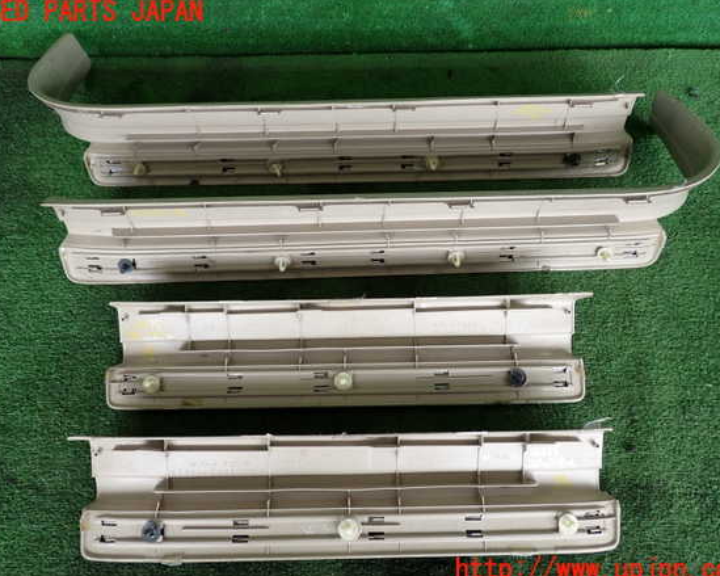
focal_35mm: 32
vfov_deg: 45.8
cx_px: 358
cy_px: 291
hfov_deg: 55.7
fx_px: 682
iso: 160
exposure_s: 1/125
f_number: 2.3
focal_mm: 5.4
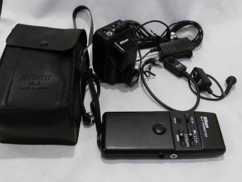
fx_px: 266
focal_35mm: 38
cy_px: 91
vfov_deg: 37.7
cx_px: 121
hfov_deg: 49.0
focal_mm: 6.7
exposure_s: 1/100
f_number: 5.6
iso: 1600
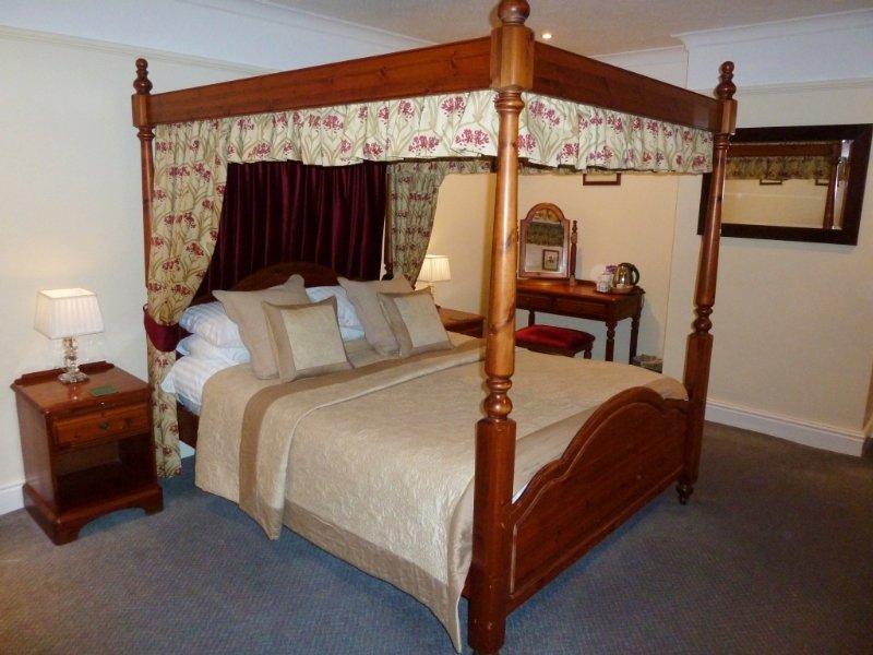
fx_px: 630
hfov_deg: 69.4
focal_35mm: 25
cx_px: 436
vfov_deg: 54.9
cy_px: 328
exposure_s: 1/25
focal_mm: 4.1
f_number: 3.3
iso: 320
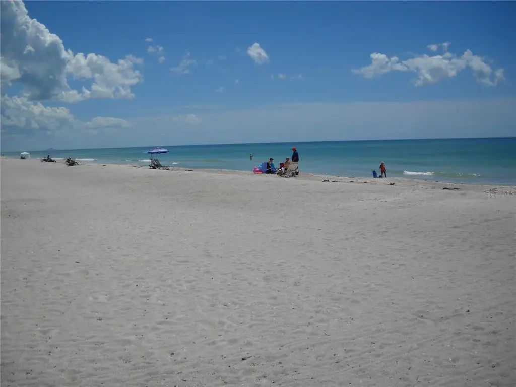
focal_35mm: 41
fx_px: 611
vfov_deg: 35.1
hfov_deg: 45.8
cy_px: 194
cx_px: 258
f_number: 5.5
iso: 64
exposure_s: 1/957
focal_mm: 6.72
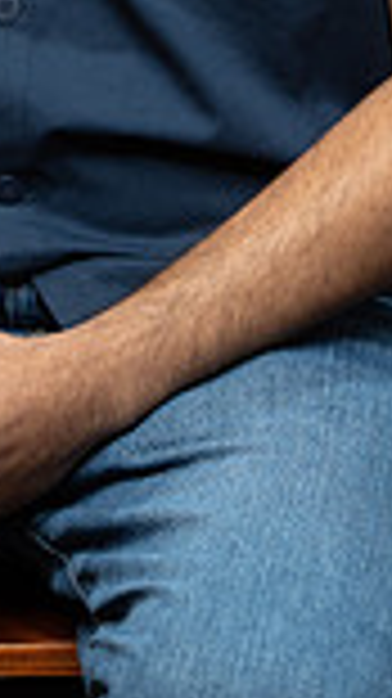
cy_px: -288
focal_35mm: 244
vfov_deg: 8.7
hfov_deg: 5.0
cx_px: 99
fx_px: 4516
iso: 320
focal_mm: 80
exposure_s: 1/160
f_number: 4
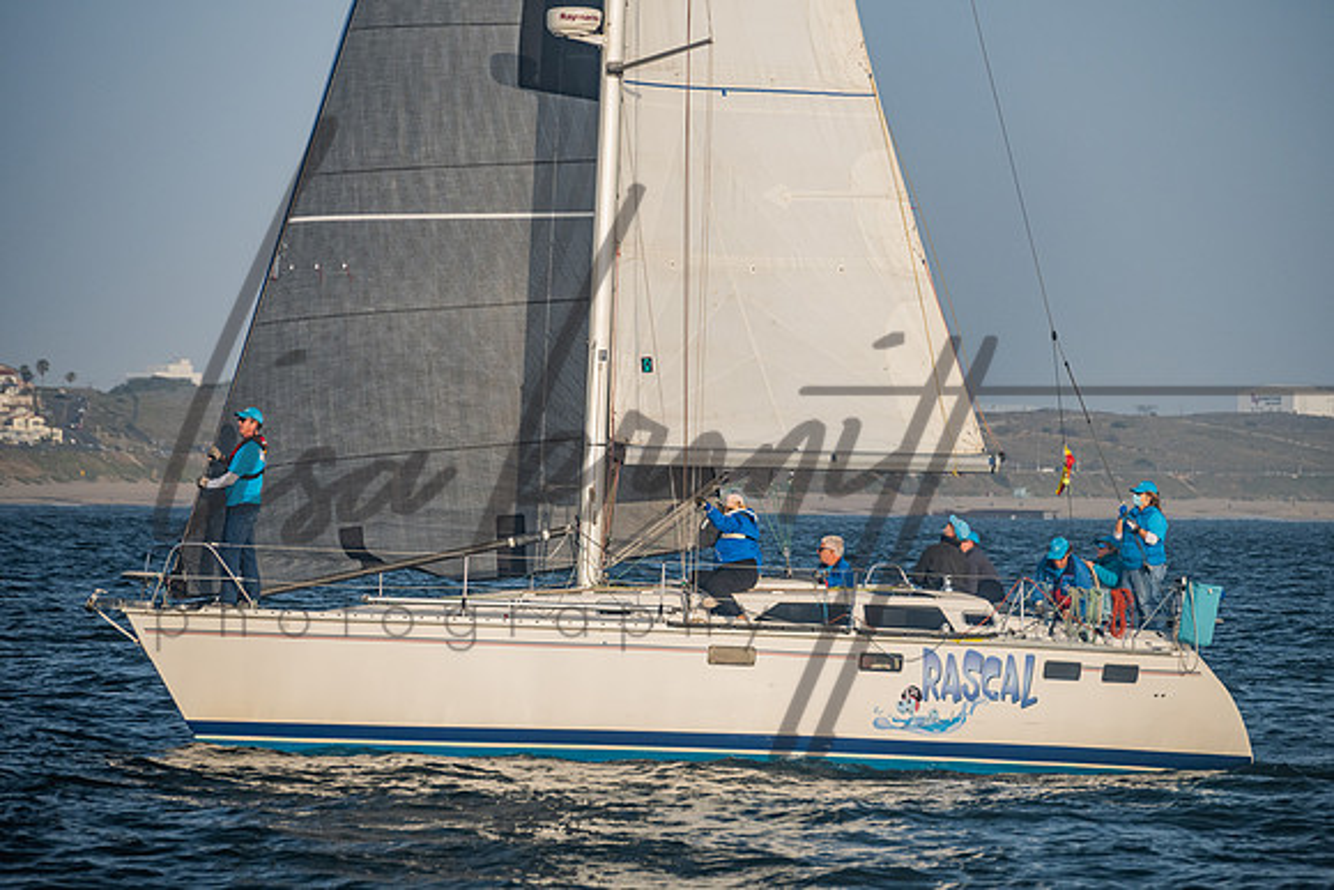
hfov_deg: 9.3
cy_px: 423
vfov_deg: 6.2
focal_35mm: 222
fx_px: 8217
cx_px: 700
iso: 400
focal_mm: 200
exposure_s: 1/1250
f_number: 6.3
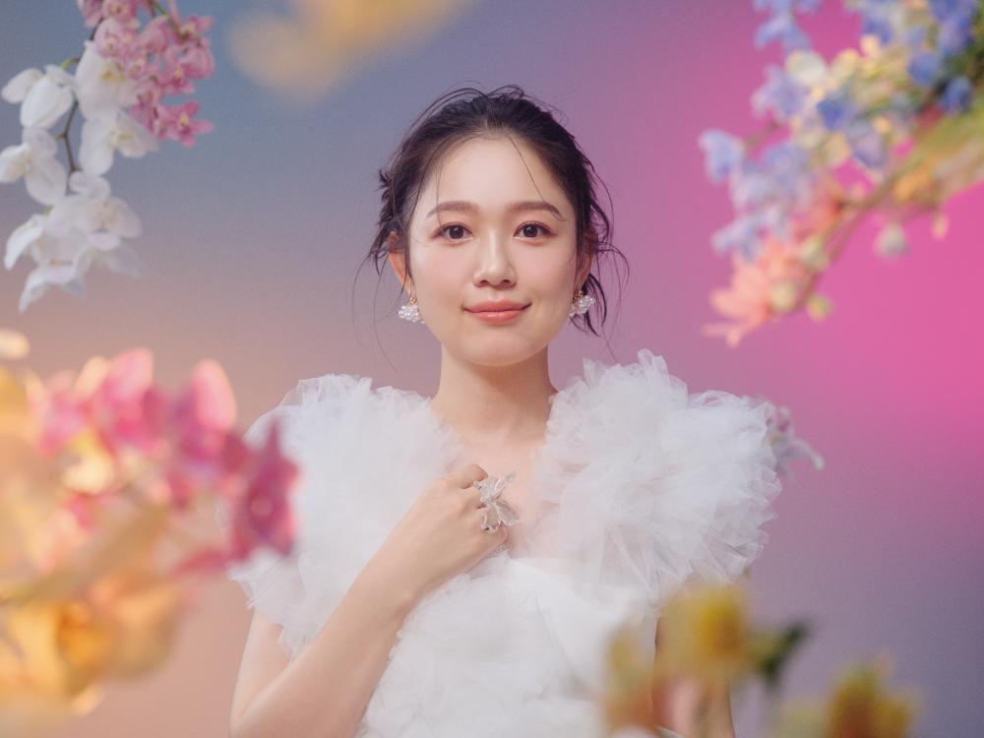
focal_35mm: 95
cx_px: 492
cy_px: 369
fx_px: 2700
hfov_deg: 20.7
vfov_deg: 15.6
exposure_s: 1/100
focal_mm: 120
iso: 400
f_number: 5.6
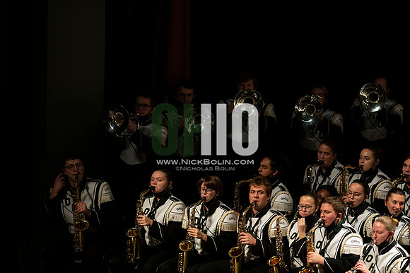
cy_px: 136
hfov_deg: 6.9
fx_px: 3415
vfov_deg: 4.6
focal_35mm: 300
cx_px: 205
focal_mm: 300
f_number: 2.8
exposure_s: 1/500
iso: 3200
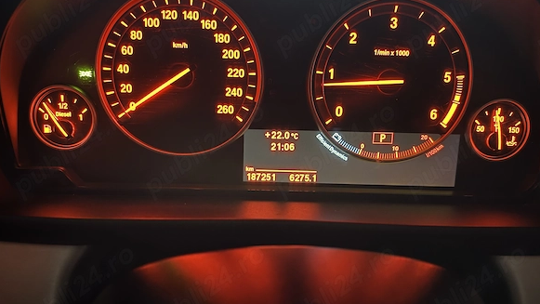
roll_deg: -1.9
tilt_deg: -29.4
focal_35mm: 27
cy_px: 160
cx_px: 270
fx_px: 387
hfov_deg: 69.9
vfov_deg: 42.9
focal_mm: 6.76
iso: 1250
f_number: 1.78
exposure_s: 1/5
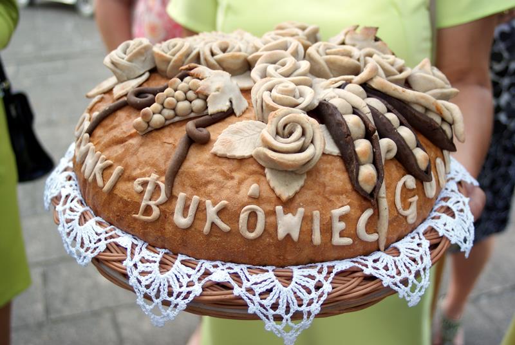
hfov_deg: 46.3
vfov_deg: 32.0
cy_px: 172
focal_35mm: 42
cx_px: 258
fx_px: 602
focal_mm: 28
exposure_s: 1/50
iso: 100
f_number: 4
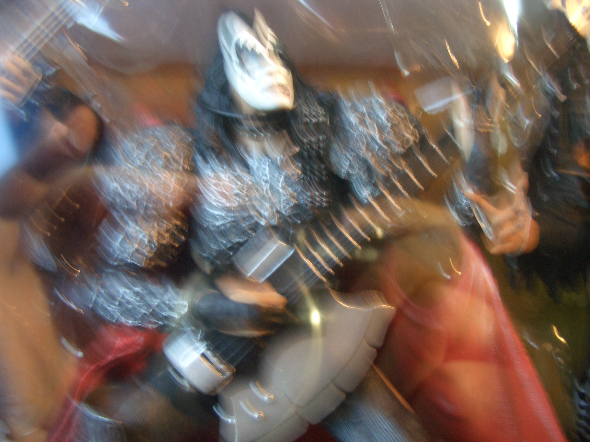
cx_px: 295
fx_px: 562
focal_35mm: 33
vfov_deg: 42.9
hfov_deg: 55.4
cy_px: 221
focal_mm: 7.1
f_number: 2.8
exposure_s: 1/8
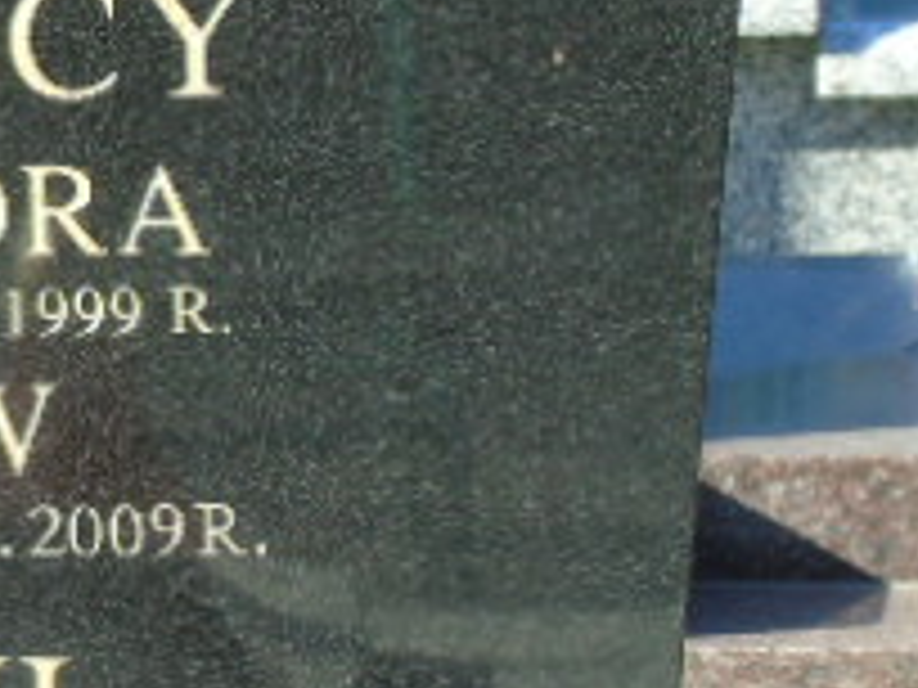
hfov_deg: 5.1
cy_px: 346
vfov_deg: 3.8
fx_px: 10316
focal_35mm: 389
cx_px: -342
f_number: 4.6
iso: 80
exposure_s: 1/100
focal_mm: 22
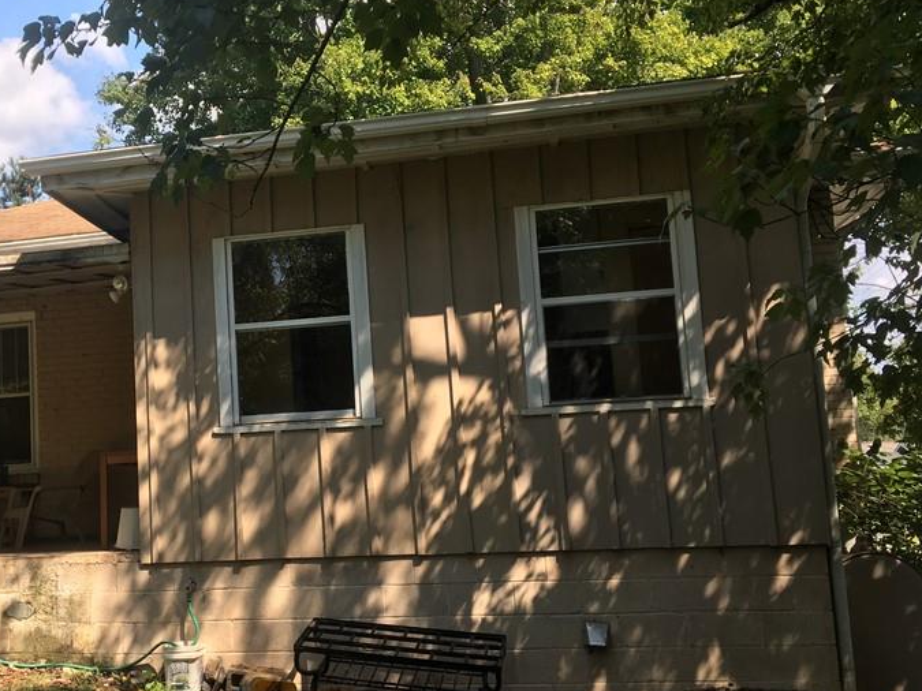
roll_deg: +3.1
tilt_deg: +8.0
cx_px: 246
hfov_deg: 41.8
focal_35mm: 44
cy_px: 354
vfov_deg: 32.9
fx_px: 1172
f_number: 2.2
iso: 25
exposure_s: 1/674
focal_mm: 4.15
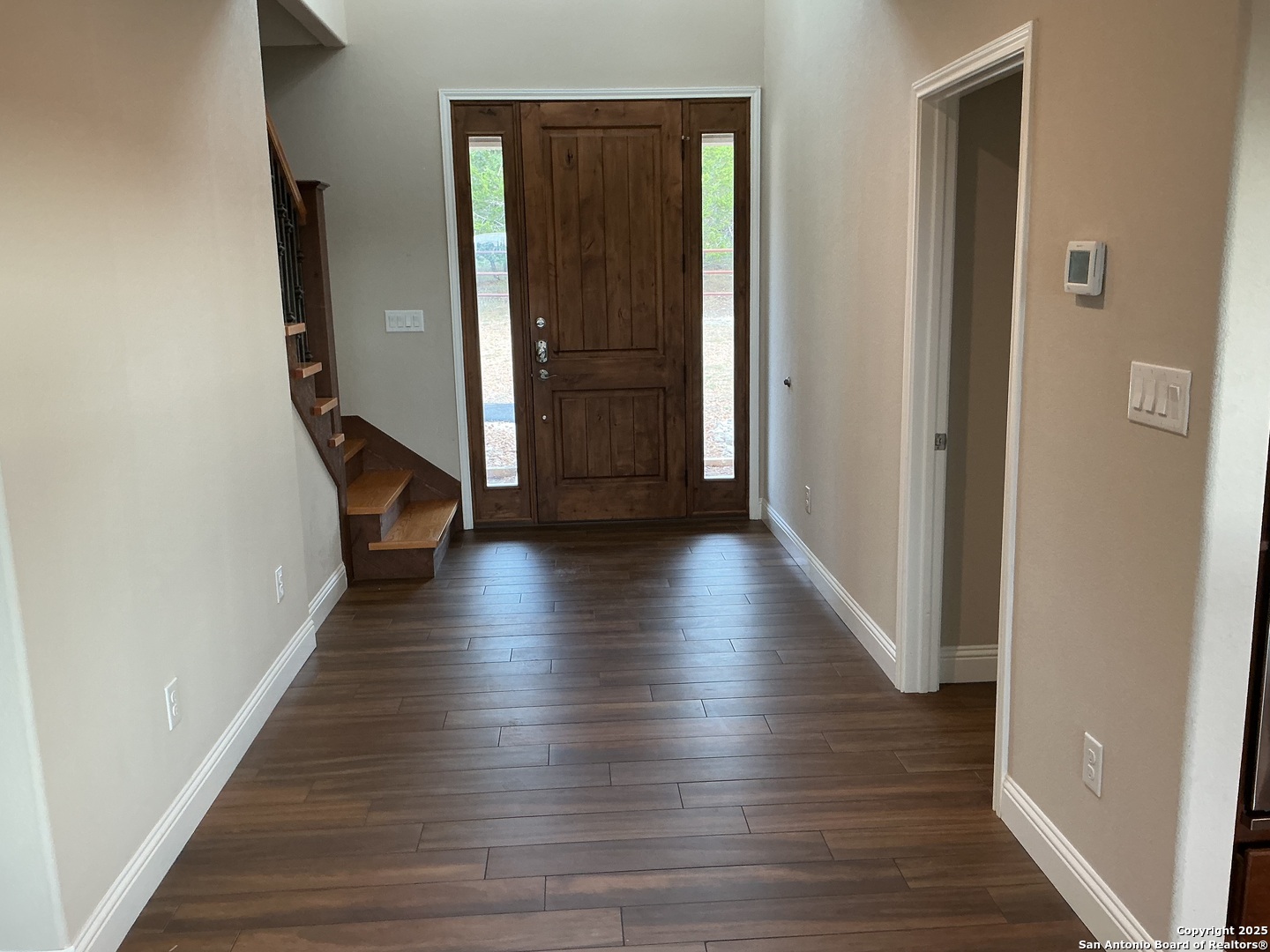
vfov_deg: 48.2
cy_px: 476
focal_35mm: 29
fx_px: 1064
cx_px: 635
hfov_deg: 61.7
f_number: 1.8
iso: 80
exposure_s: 1/60
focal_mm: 3
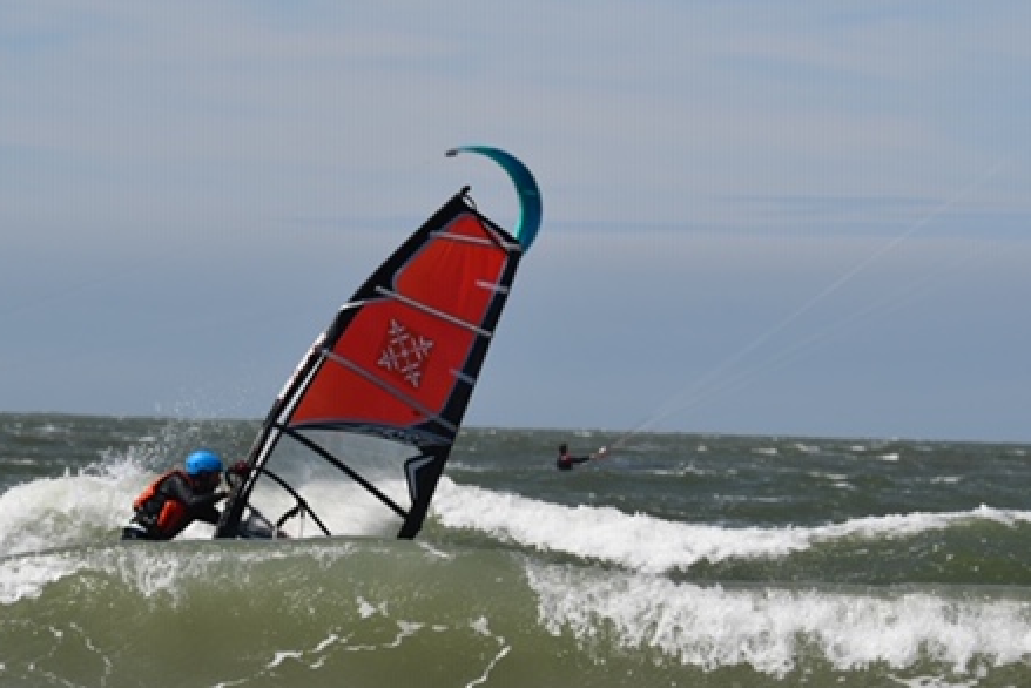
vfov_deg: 5.0
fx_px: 7821
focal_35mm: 273
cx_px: 458
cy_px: 423
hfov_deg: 7.5
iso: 280
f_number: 8
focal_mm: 125
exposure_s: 1/2000
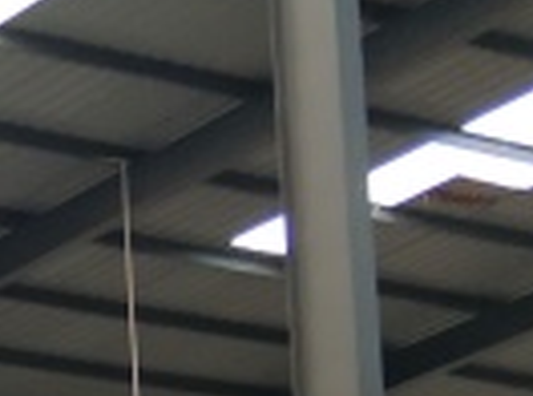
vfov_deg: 8.1
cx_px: -973
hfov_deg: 9.8
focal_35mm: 164
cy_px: 1059
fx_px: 2516
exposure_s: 1/33
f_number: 1.8
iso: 198
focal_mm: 3.82
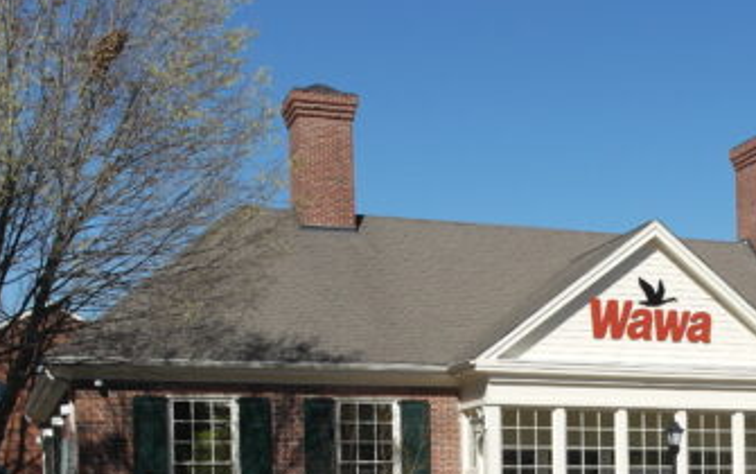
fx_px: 1443
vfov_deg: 17.9
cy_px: 542
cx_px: 693
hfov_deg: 28.1
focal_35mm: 70
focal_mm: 20
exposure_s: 1/400
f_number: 8
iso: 100
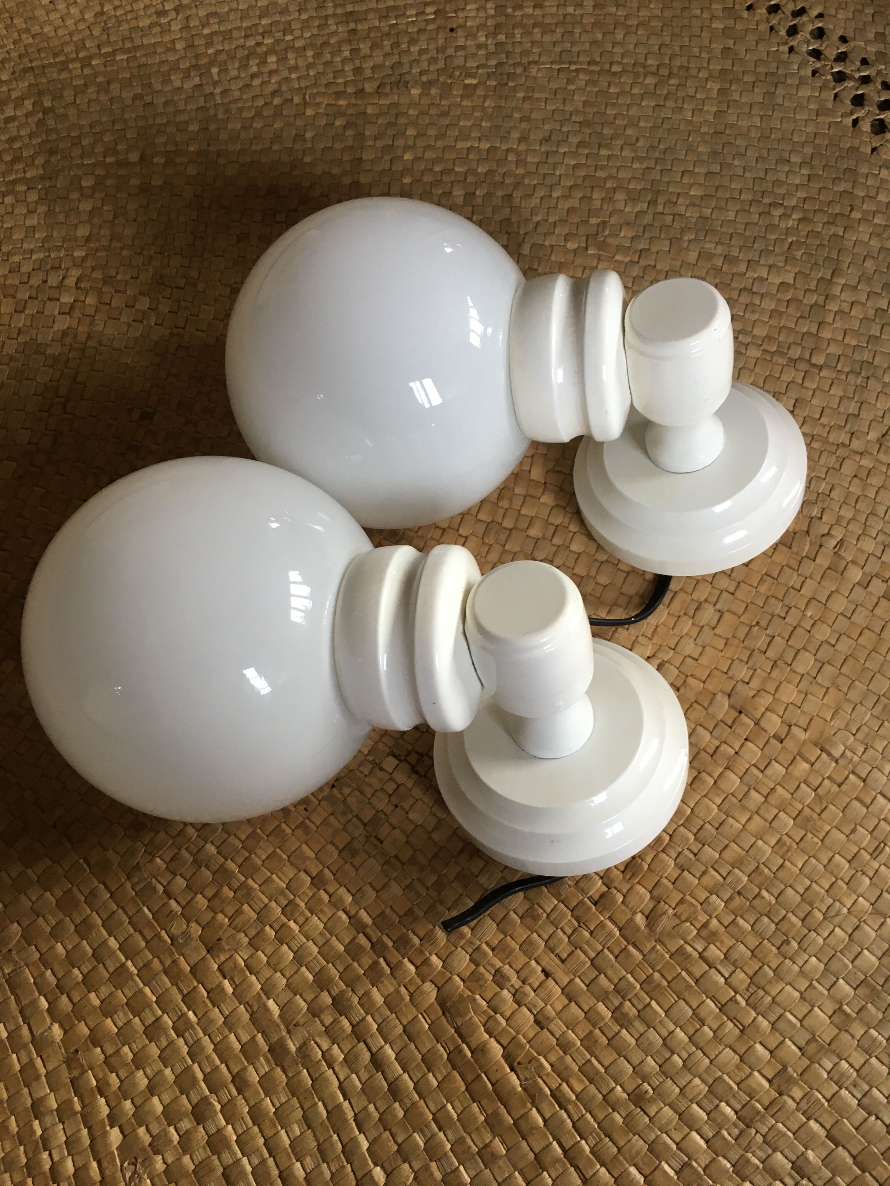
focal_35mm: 29
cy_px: 593
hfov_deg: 48.2
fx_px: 994
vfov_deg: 61.7
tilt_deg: -65.4
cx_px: 445
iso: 64
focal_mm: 4.15
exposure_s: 1/33
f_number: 2.2
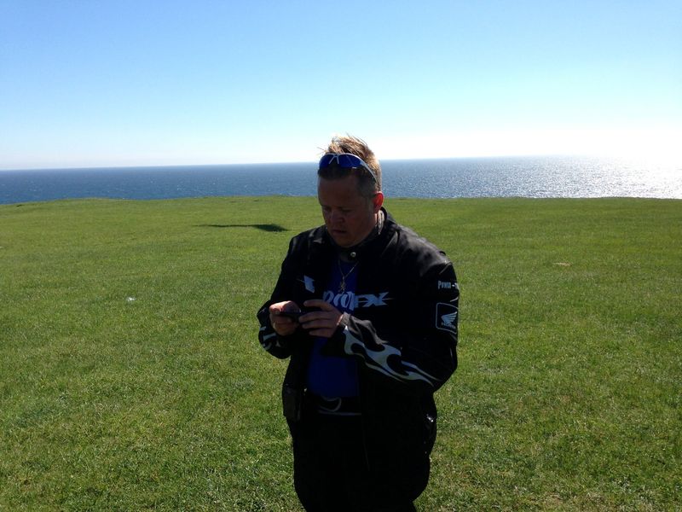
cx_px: 341
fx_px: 650
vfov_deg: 42.9
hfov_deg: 55.4
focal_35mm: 33
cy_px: 256
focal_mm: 4.13
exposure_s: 1/1466
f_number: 2.4
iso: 50
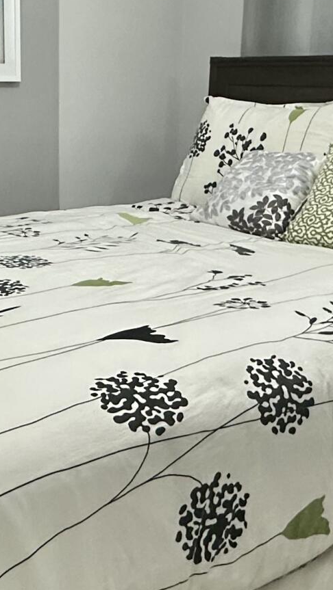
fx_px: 831
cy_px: 299
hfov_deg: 22.5
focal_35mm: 53
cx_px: 89
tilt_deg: -15.0
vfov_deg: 39.2
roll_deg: -0.8
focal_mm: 2.22
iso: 400
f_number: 2.2
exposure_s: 1/60
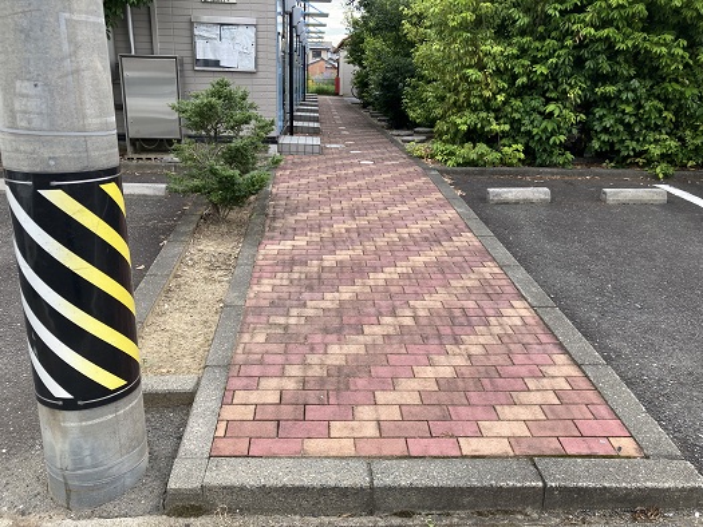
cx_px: 352
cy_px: 264
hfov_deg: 63.4
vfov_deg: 49.8
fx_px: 569
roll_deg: -1.0
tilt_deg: -17.2
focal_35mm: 28
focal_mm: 3.99
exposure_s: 1/317
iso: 20
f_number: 1.8
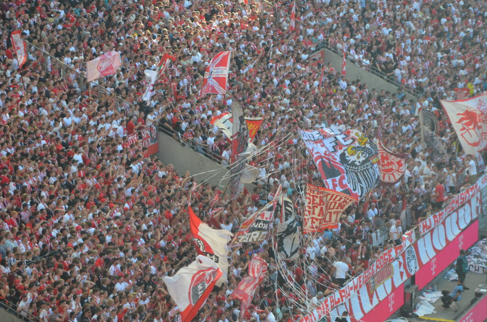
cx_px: 272
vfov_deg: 8.6
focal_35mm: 159
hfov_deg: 12.9
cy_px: 186
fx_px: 2146
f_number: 5.3
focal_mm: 70
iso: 400
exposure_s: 1/320
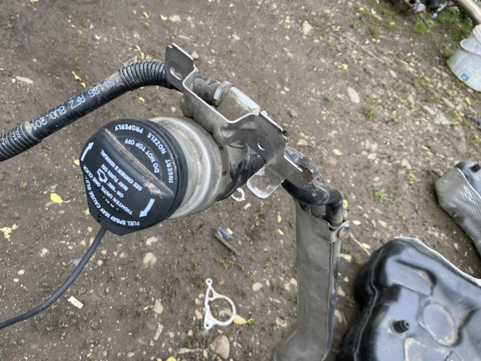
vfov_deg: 49.8
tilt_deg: -49.1
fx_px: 389
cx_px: 226
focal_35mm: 28
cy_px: 172
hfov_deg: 63.4
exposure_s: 1/184
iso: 32
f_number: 1.8
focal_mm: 4.25
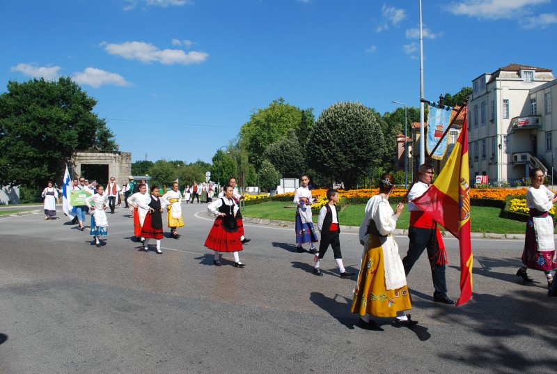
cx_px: 278
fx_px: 419
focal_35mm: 27
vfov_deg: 48.1
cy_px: 187
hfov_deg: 67.3
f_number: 8
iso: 100
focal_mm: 18
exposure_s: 1/250
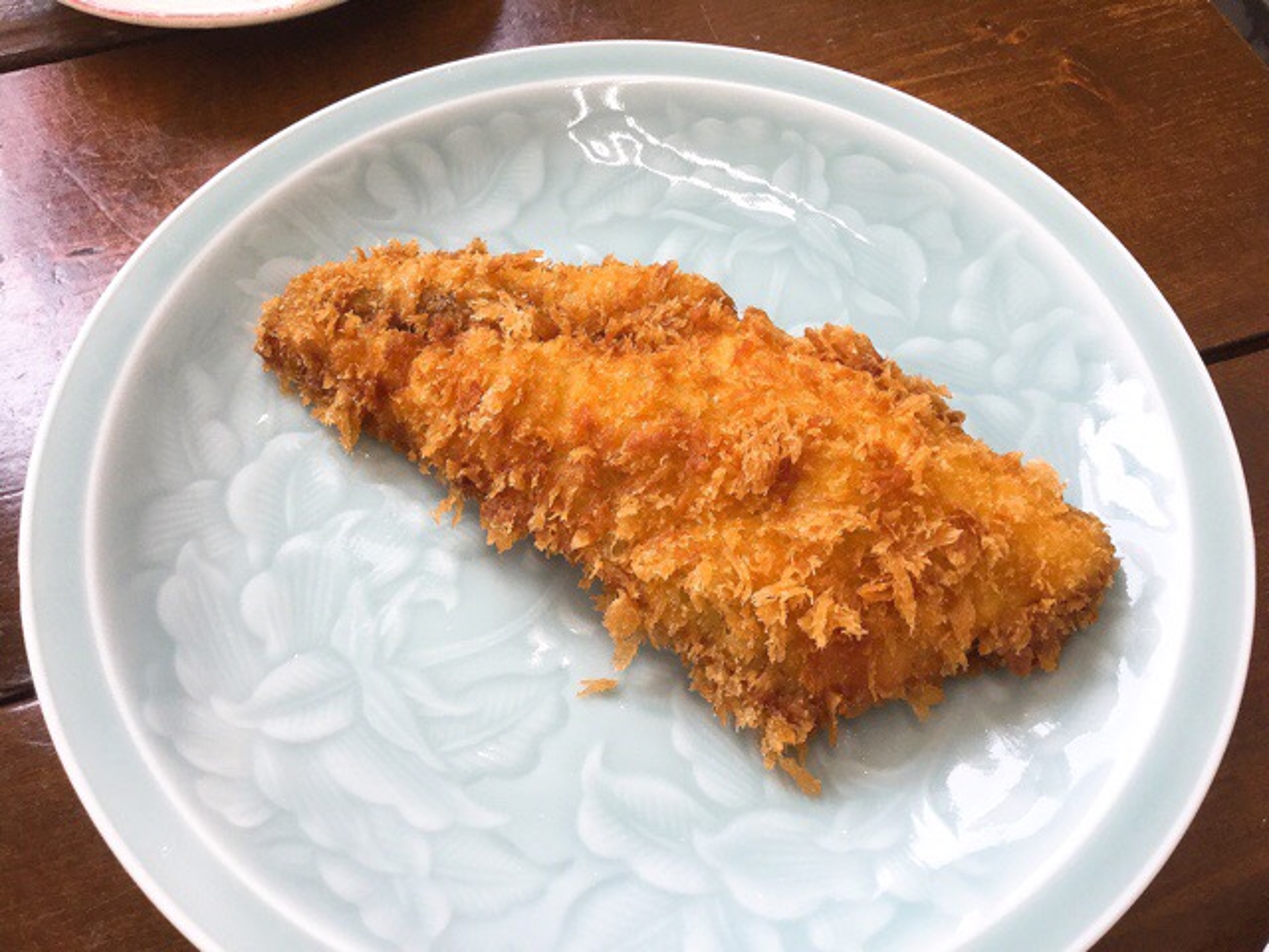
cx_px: 634
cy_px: 476
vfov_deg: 45.4
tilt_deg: -59.5
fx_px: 1136
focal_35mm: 31
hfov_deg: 58.4
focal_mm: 3.3
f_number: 2.4
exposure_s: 1/40
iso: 25
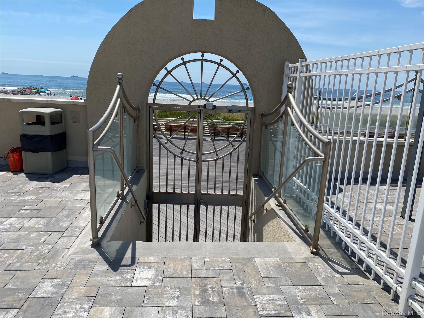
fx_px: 318
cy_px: 159
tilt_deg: -12.0
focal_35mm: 26
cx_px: 212
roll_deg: -1.6
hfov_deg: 67.3
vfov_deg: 53.1
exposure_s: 1/3846
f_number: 1.8
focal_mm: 4.25
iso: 32
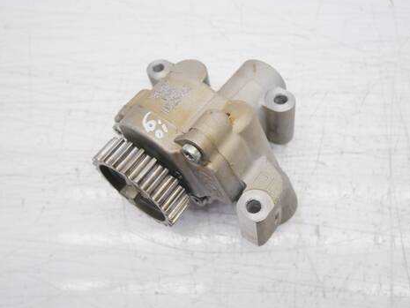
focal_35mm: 33
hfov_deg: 55.3
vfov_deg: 43.0
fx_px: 391
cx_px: 211
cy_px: 151
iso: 200
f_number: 4
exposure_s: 1/125
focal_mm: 16
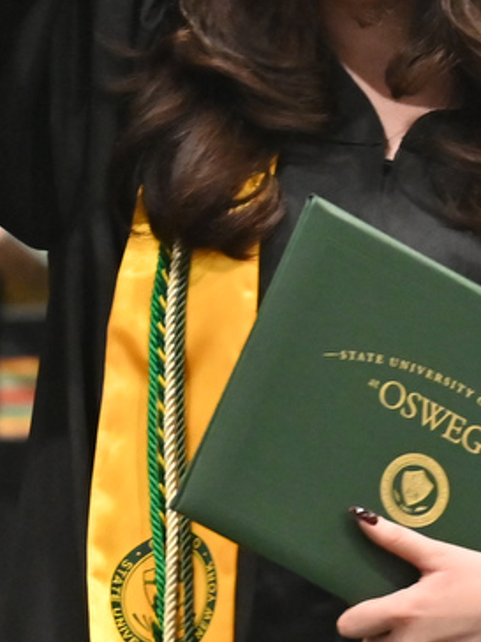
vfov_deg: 2.4
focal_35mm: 831
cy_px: 131
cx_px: -53
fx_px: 15396
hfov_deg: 1.8
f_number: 5
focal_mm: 175
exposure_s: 1/200
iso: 2500
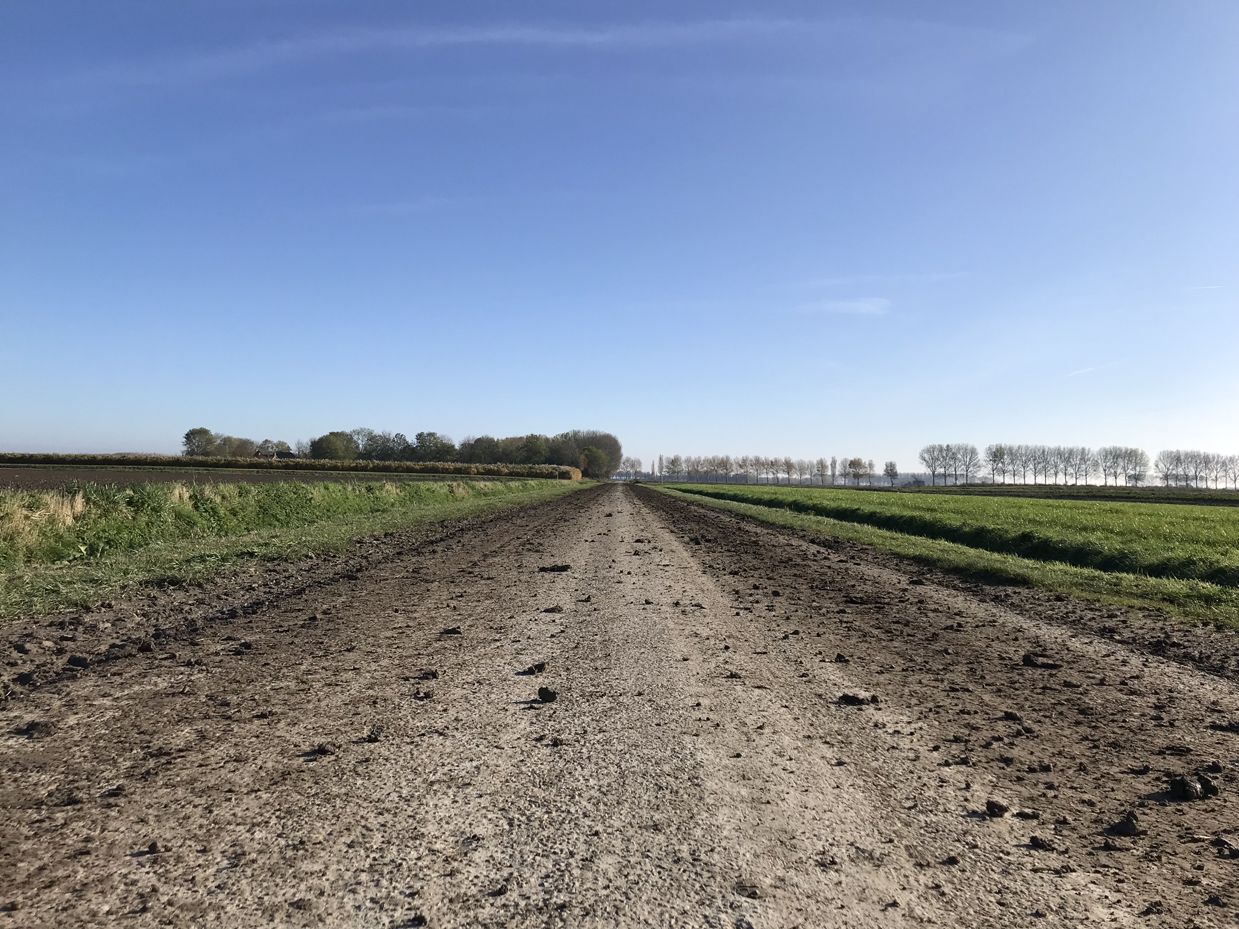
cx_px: 620
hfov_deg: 63.4
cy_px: 464
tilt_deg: +1.9
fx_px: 1002
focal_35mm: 28
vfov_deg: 49.7
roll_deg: -1.3
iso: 20
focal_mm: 3.99
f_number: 1.8
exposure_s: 1/3195
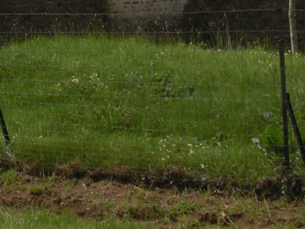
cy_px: -199
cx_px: -76
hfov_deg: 11.6
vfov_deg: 8.5
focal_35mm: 167
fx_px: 1472
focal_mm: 6.3
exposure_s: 1/160
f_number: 7.9
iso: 50
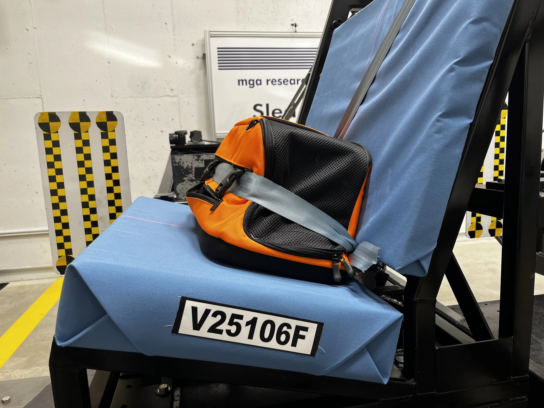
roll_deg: +3.1
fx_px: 409
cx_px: 272
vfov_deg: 53.1
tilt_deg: -10.4
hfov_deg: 67.3
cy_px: 204
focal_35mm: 26
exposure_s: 1/122
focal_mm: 5.1
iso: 64
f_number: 1.6
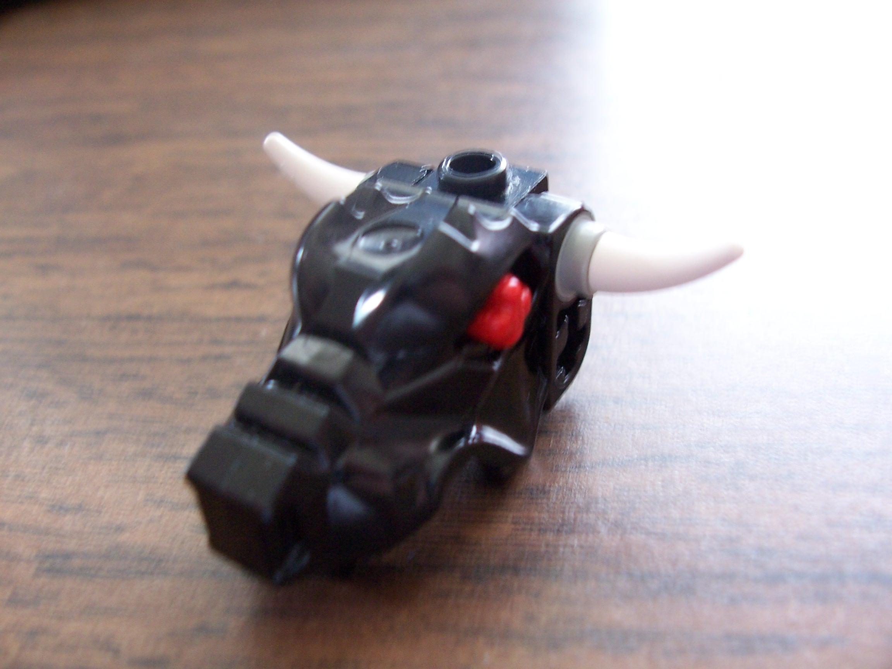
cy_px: 334
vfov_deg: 40.7
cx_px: 446
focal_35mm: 35
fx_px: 902
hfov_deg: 52.6
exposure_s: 1/10
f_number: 2.8
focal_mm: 6
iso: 140
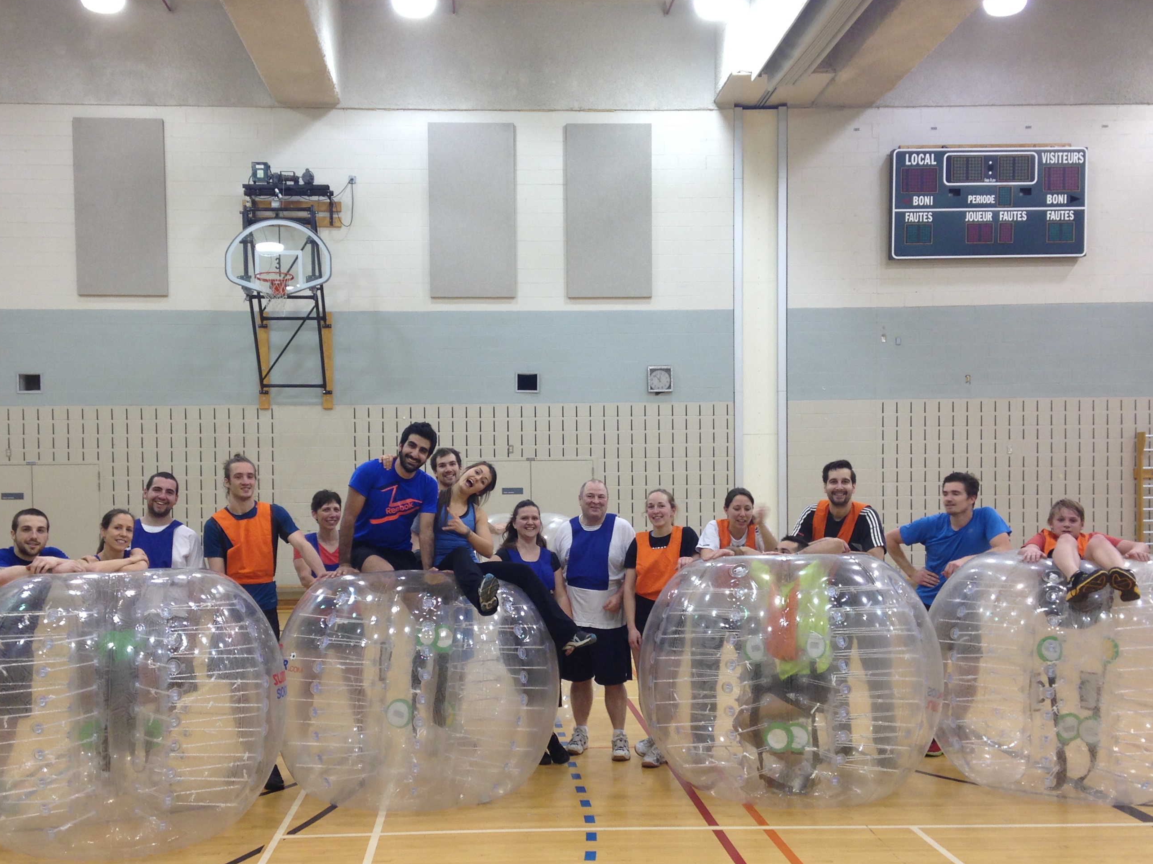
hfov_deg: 44.8
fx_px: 1399
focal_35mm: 42
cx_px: 534
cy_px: 522
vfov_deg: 34.2
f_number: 2.4
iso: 50
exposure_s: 1/30
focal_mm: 4.12
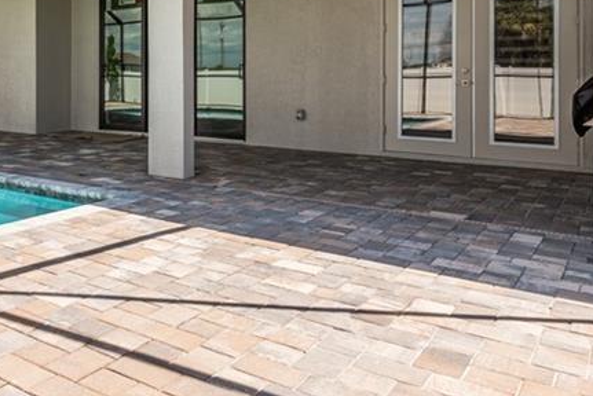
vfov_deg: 33.1
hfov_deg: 44.9
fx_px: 626
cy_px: 31
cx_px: 36
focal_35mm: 38
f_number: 9
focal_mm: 16
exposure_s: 1/30
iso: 100
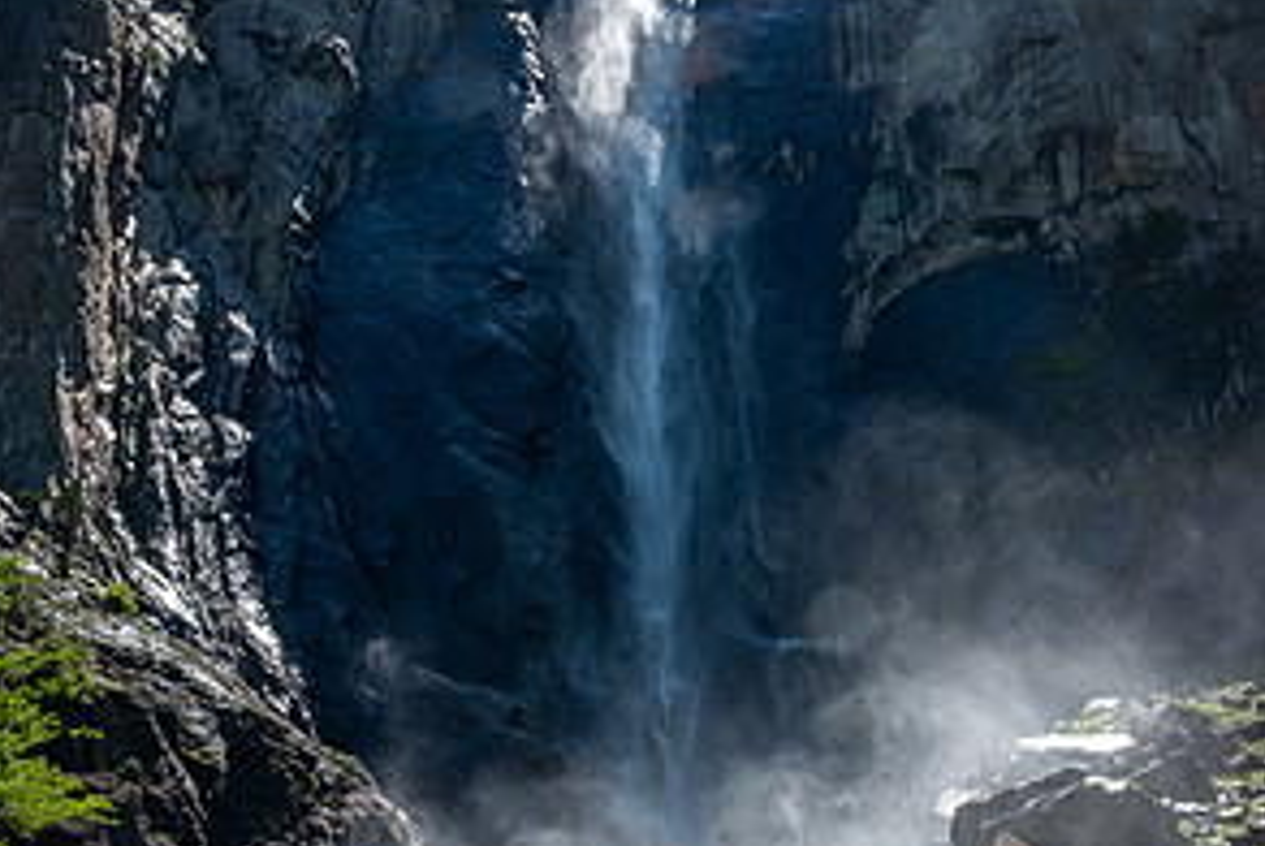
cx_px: 622
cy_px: 708
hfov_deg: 42.7
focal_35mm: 46
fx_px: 1618
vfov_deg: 28.5
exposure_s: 1/250
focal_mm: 11.03
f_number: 7.1
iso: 100
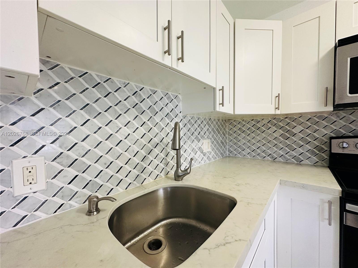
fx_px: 145
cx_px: 179
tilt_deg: -1.6
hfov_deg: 102.1
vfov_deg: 85.7
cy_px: 134
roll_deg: -0.1
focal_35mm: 14
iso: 250
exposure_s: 1/120
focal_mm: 2.22
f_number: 2.2
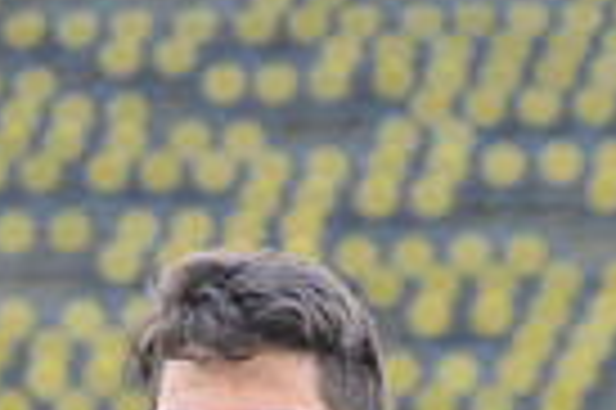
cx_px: 393
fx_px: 9844
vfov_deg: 2.4
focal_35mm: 576
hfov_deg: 3.6
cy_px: 978
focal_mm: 175
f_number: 5.6
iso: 640
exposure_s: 1/320
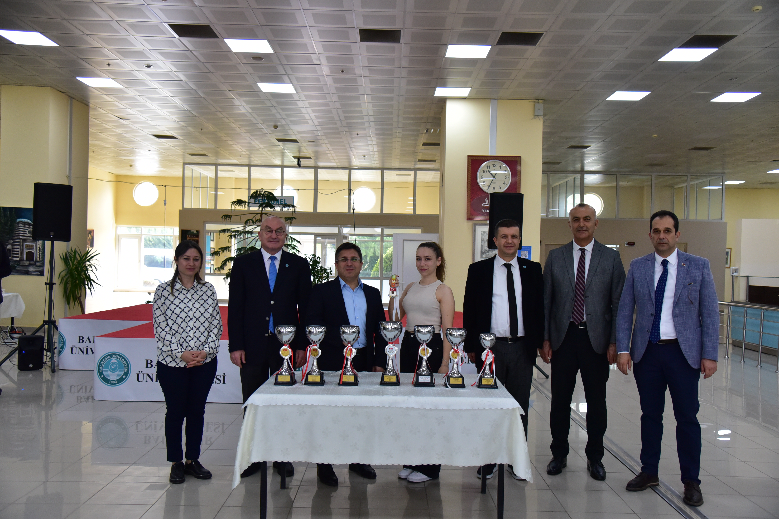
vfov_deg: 41.1
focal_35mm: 32
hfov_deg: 58.7
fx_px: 692
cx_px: 390
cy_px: 260
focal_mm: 32
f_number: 4
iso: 2500
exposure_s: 1/640
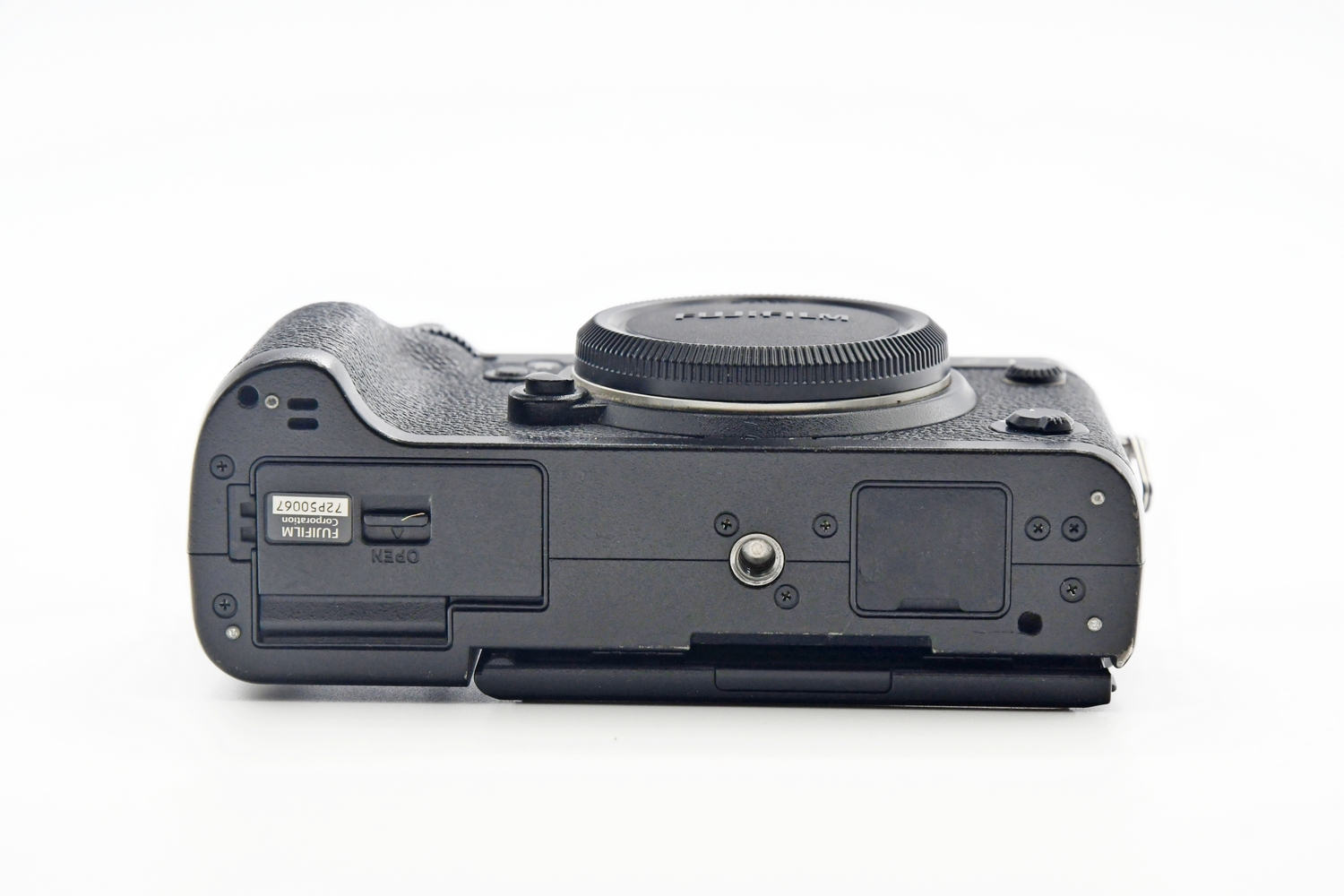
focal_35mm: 105
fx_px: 3920
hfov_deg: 19.5
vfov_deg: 13.0
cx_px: 672
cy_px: 448
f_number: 8
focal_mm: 70
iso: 1250
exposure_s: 1/160
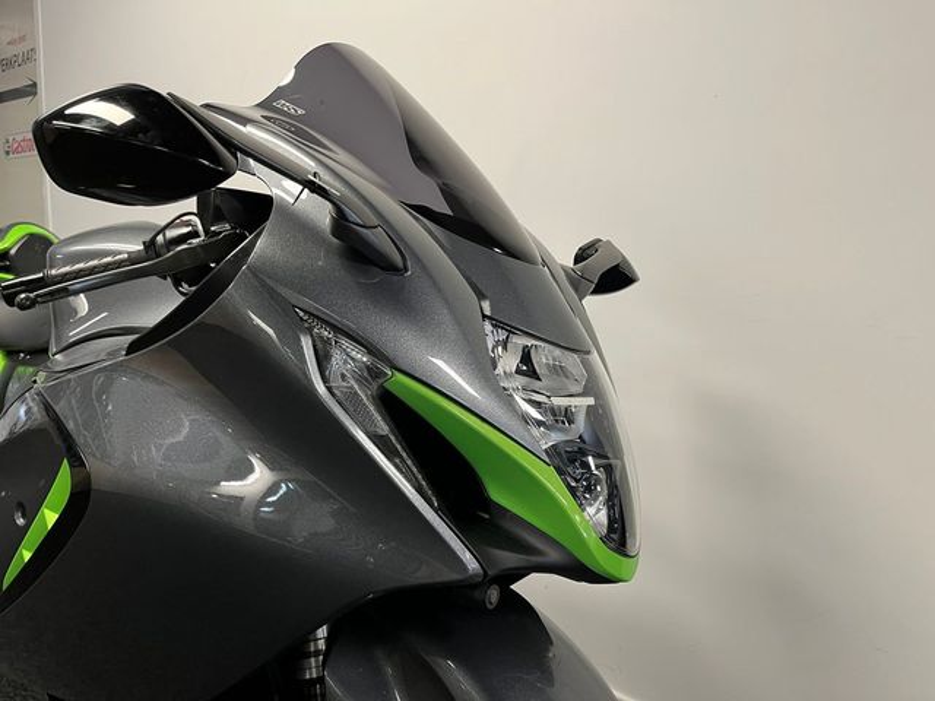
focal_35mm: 26
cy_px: 350
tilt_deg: -9.1
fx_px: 702
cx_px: 468
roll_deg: -0.8
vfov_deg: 53.1
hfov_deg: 67.3
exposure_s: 1/50
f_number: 1.6
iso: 100
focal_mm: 5.1
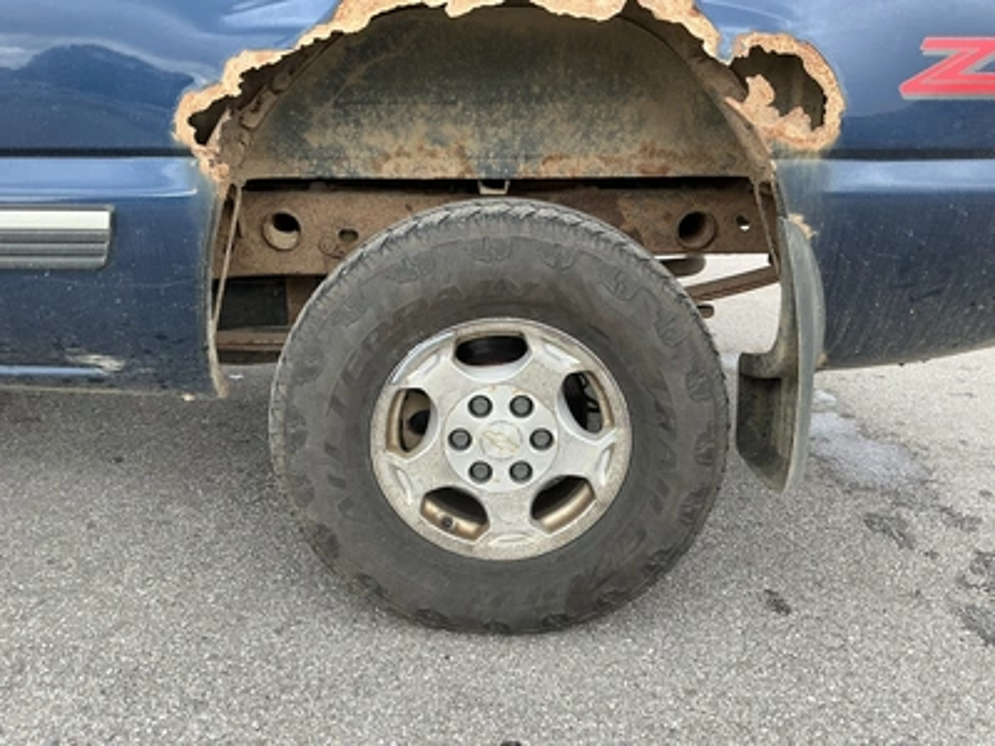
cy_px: 373
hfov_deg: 63.4
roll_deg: -4.2
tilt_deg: -18.8
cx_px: 498
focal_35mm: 28
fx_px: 805
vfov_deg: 49.7
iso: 20
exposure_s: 1/122
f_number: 1.8
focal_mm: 3
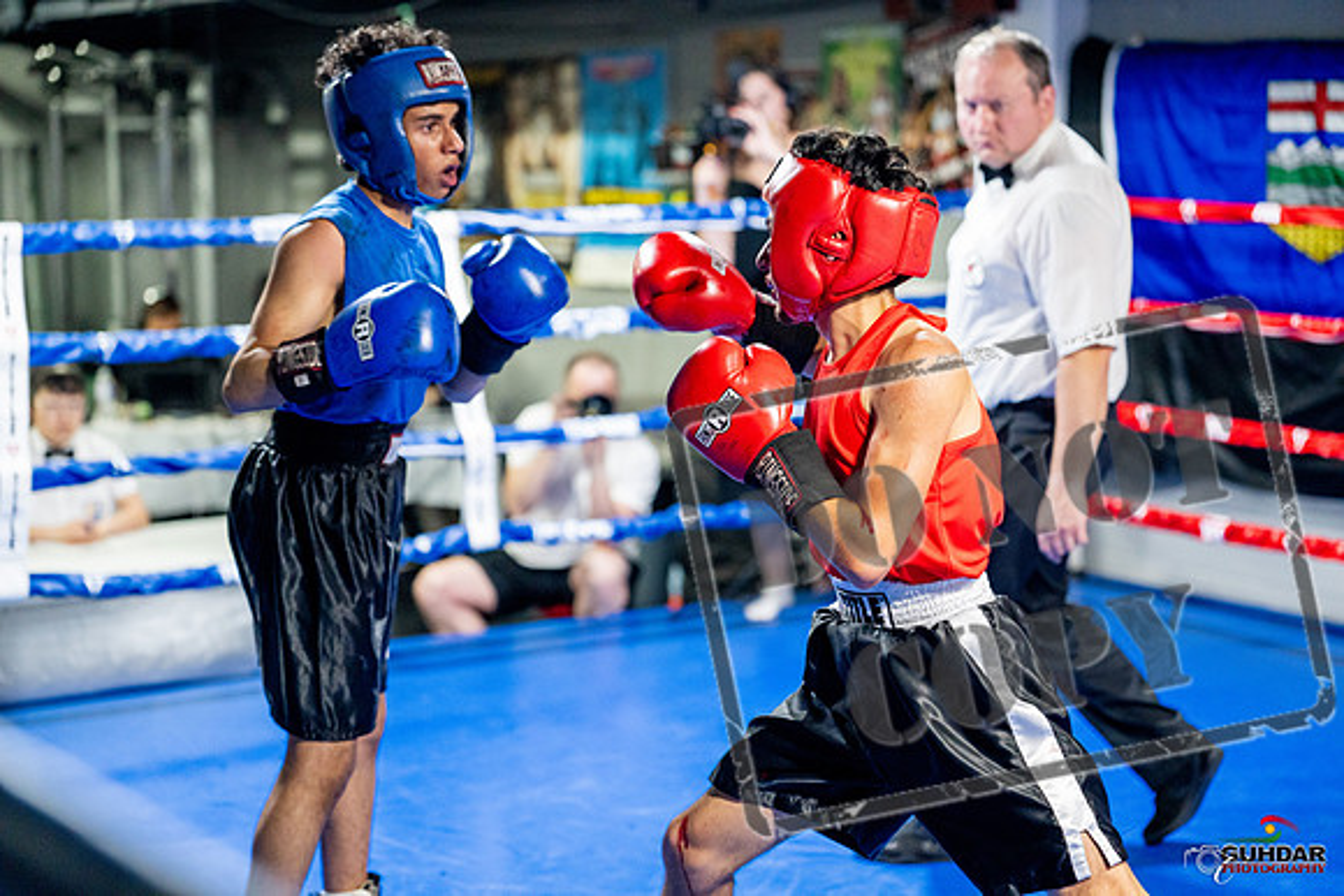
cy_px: 448
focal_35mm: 68
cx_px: 672
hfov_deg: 29.6
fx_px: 2539
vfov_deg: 20.0
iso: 4000
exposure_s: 1/800
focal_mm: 68
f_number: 2
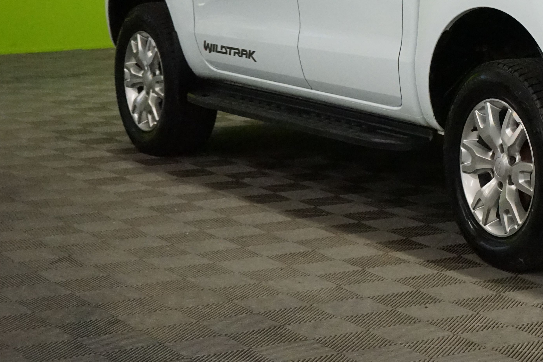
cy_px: 21
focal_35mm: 123
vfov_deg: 11.1
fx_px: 1855
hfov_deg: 16.2
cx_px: 578
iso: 8000
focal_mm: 57
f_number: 5
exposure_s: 1/800
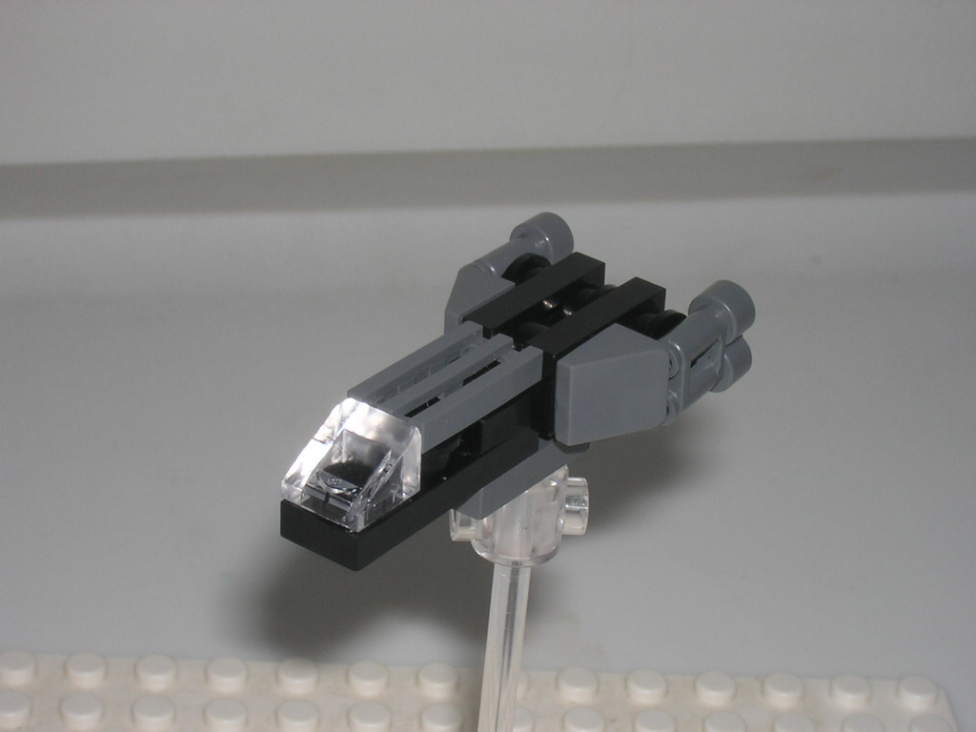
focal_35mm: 108
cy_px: 366
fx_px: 3045
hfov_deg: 18.2
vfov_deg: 13.7
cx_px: 488
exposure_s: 1/60.1
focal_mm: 14.1
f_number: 9.4
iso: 100
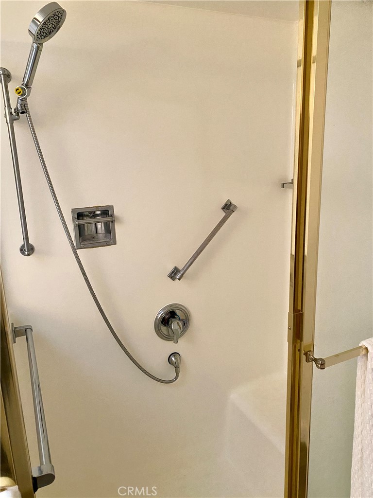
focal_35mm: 26
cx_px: 186
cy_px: 249
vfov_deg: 67.3
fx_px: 374
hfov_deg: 53.1
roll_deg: +1.6
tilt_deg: -12.3
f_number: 1.8
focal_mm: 4.25
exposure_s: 1/60
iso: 400
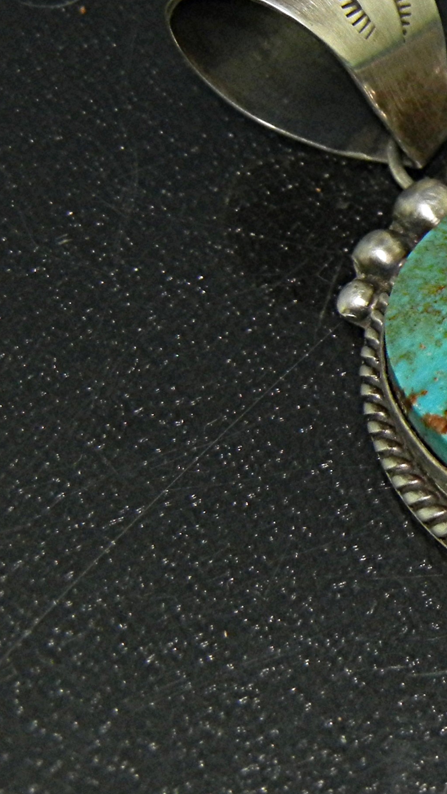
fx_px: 1959
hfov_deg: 12.0
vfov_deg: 22.9
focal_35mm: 93
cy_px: 289
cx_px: 794
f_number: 7.4
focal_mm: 7.1
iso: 367
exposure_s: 1/30
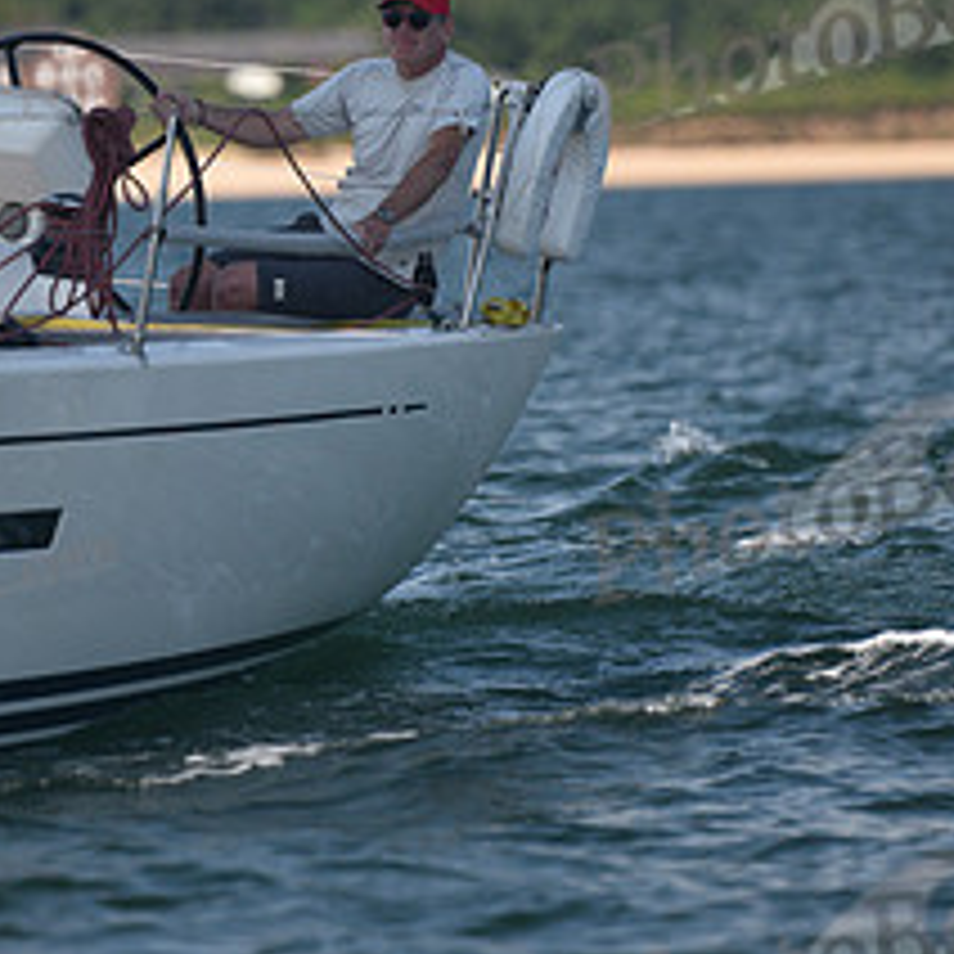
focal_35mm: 466
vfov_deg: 3.8
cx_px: 356
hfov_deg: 3.8
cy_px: 317
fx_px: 14530
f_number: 2.8
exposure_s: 1/2500
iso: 250
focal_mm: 200
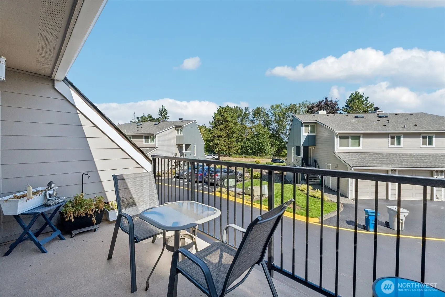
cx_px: 222
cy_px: 148
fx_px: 185
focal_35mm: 15
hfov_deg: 100.4
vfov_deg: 77.3
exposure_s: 1/320
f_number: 9
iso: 250
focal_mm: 10
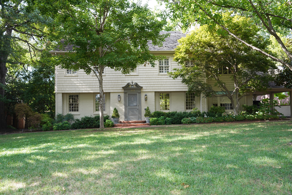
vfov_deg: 41.1
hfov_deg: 58.7
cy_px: 98
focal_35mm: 32
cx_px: 146
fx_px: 260
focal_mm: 32
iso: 200
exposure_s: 1/100
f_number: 4.5
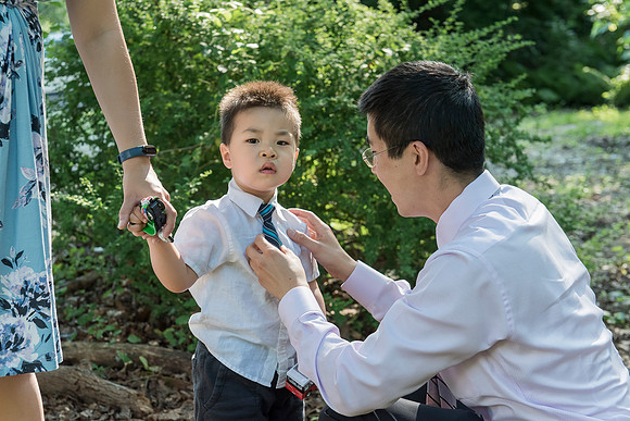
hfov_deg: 30.2
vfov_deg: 20.4
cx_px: 268
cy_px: 179
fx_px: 1167
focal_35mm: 67
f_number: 4.5
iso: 1000
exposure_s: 1/400
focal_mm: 58
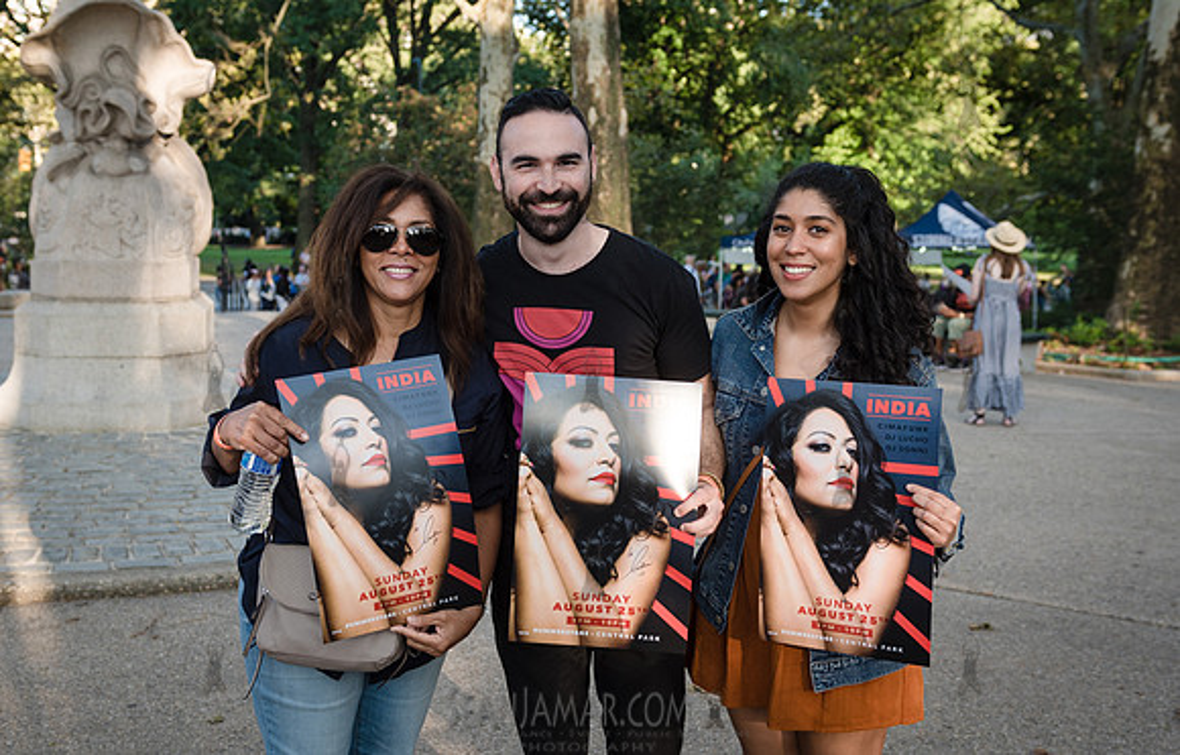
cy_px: 358
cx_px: 580
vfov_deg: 30.6
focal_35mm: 43
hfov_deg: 46.3
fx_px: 1381
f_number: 4
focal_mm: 32
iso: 200
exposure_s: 1/250
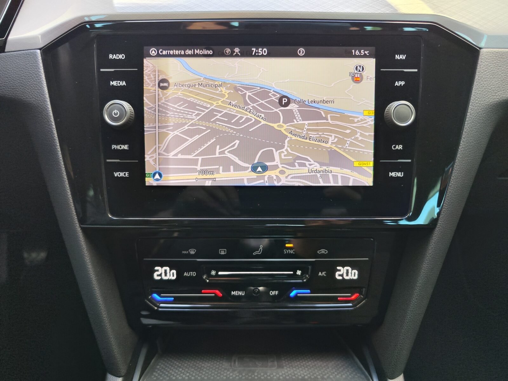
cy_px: 190
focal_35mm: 23
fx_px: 338
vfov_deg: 58.9
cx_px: 254
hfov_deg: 73.9
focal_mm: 7.01
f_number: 1.69
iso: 334
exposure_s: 1/81.4
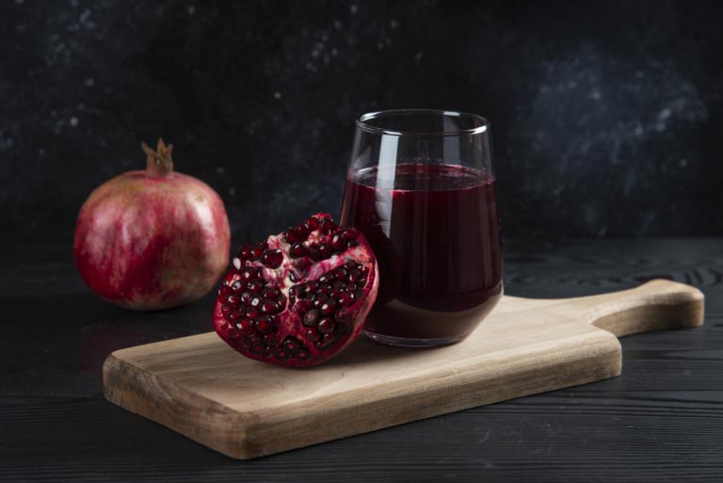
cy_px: 242
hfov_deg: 17.1
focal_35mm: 120
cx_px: 362
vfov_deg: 11.4
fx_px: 2411
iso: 400
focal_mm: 120
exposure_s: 1/100
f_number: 8
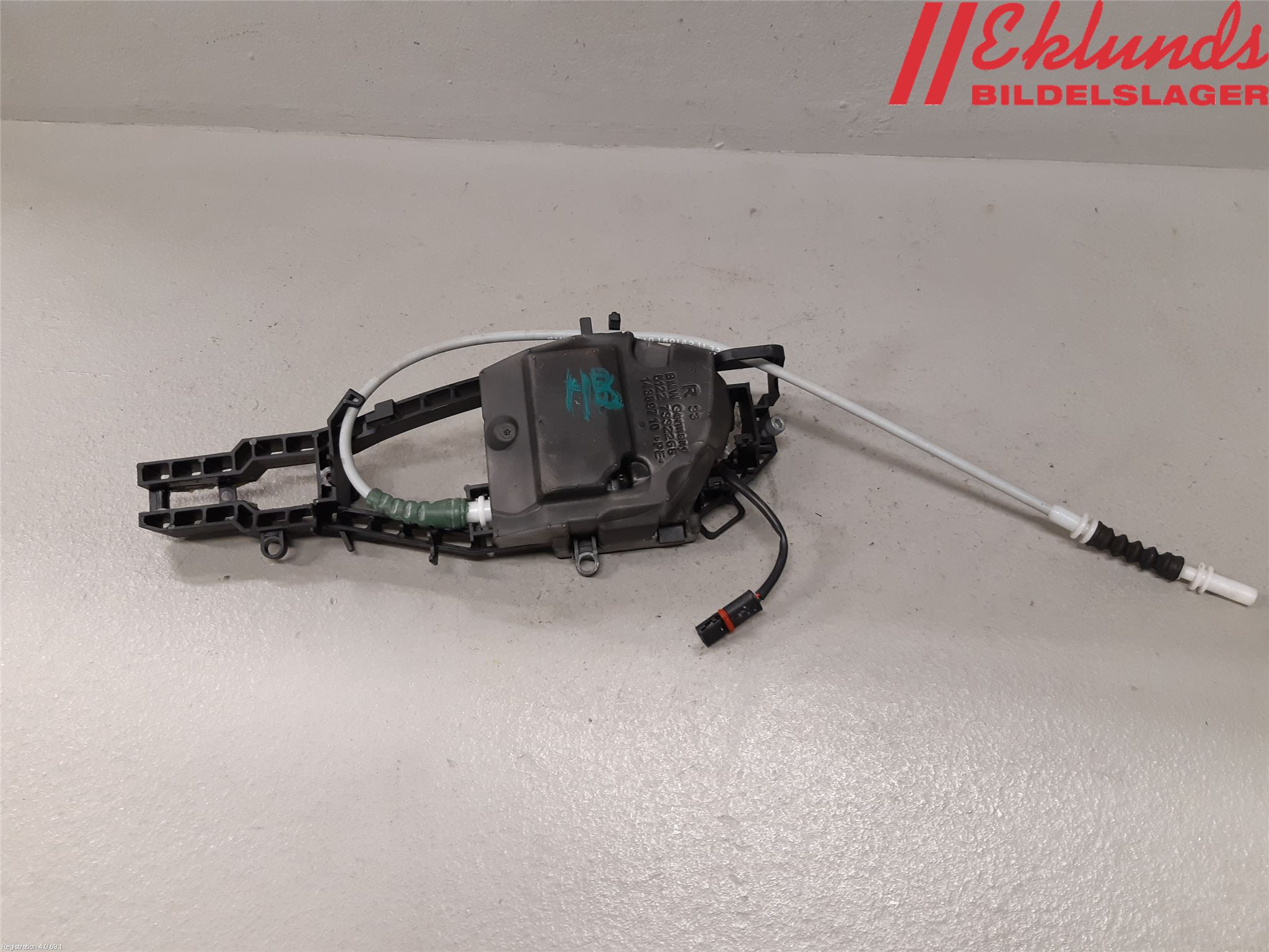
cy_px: 476
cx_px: 634
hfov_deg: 67.3
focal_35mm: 26
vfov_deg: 53.1
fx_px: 953
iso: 125
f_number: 1.7
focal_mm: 3.93
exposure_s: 1/50
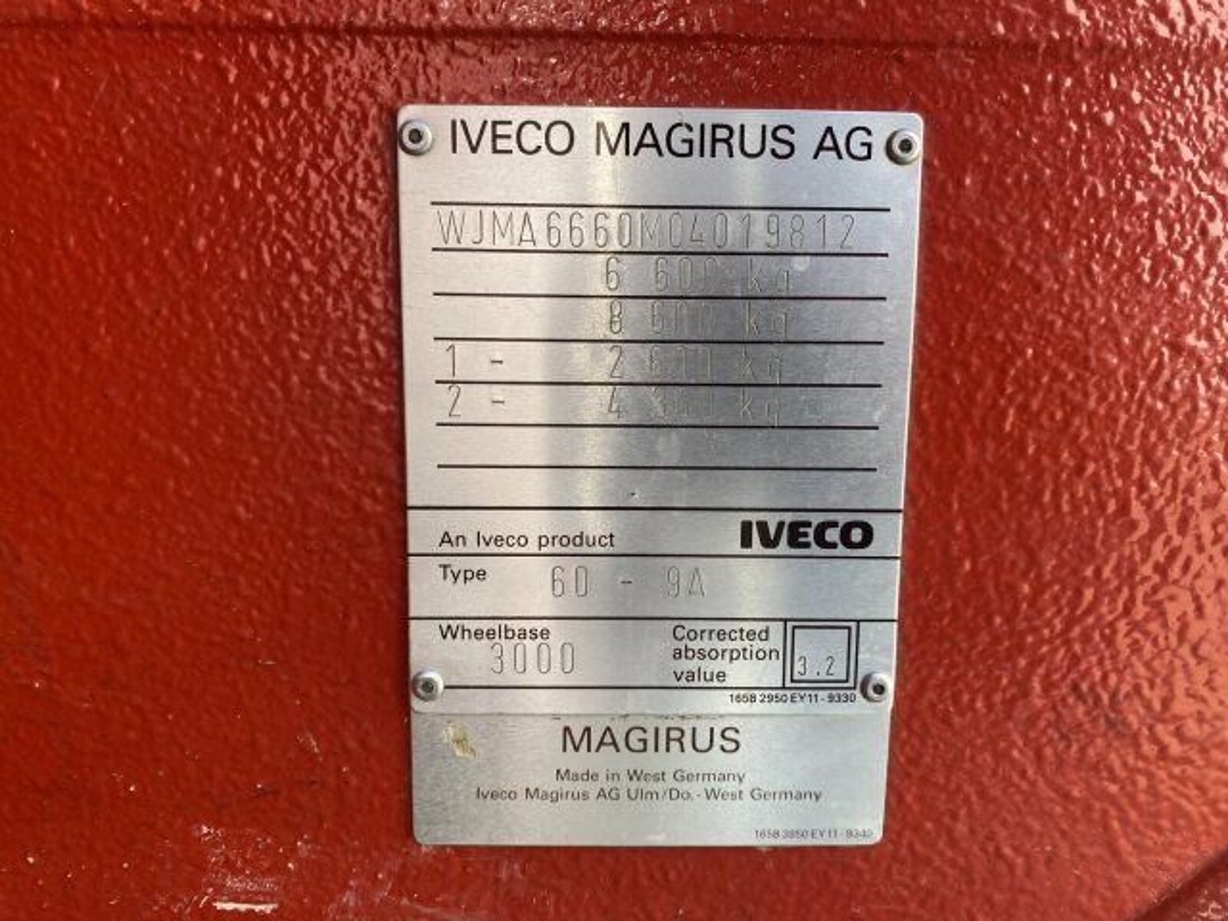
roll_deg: -1.7
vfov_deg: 53.1
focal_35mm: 26
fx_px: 922
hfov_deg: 67.3
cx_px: 614
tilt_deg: -12.8
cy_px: 460
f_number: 1.8
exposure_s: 1/208
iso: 32
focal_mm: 4.25
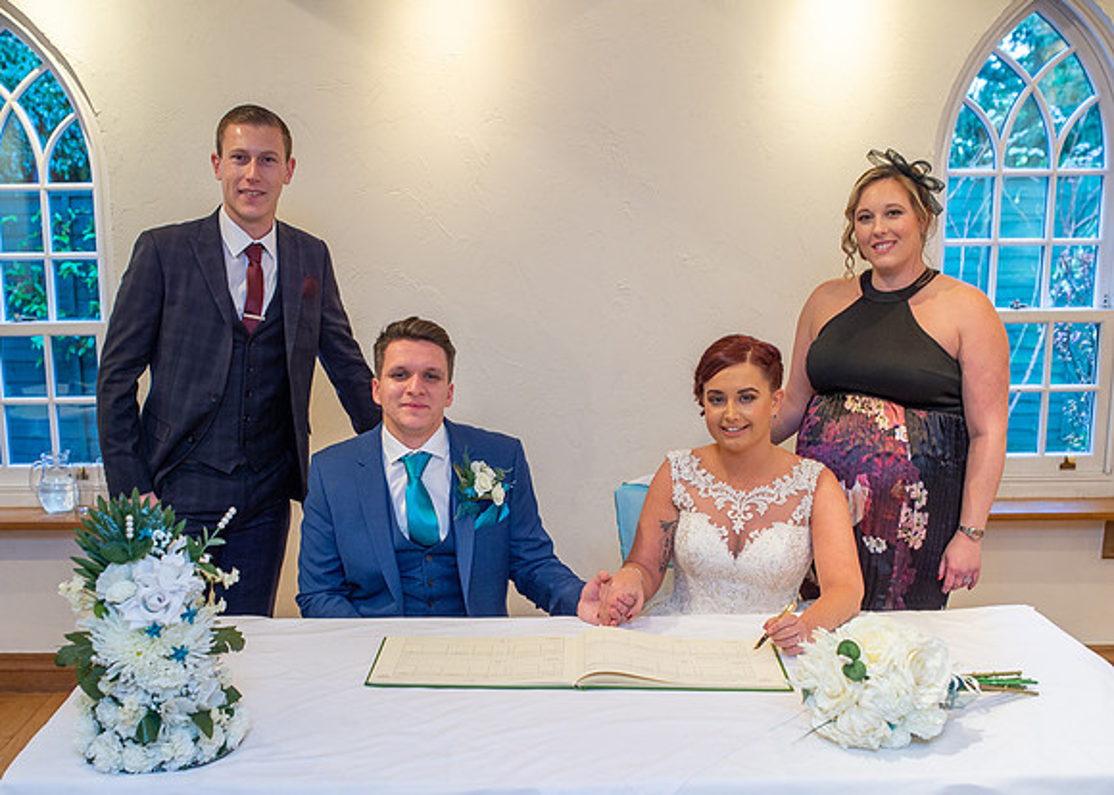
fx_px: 1330
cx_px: 491
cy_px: 456
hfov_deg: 45.4
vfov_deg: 33.2
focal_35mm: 42
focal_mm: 35
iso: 500
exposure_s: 1/80
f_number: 4
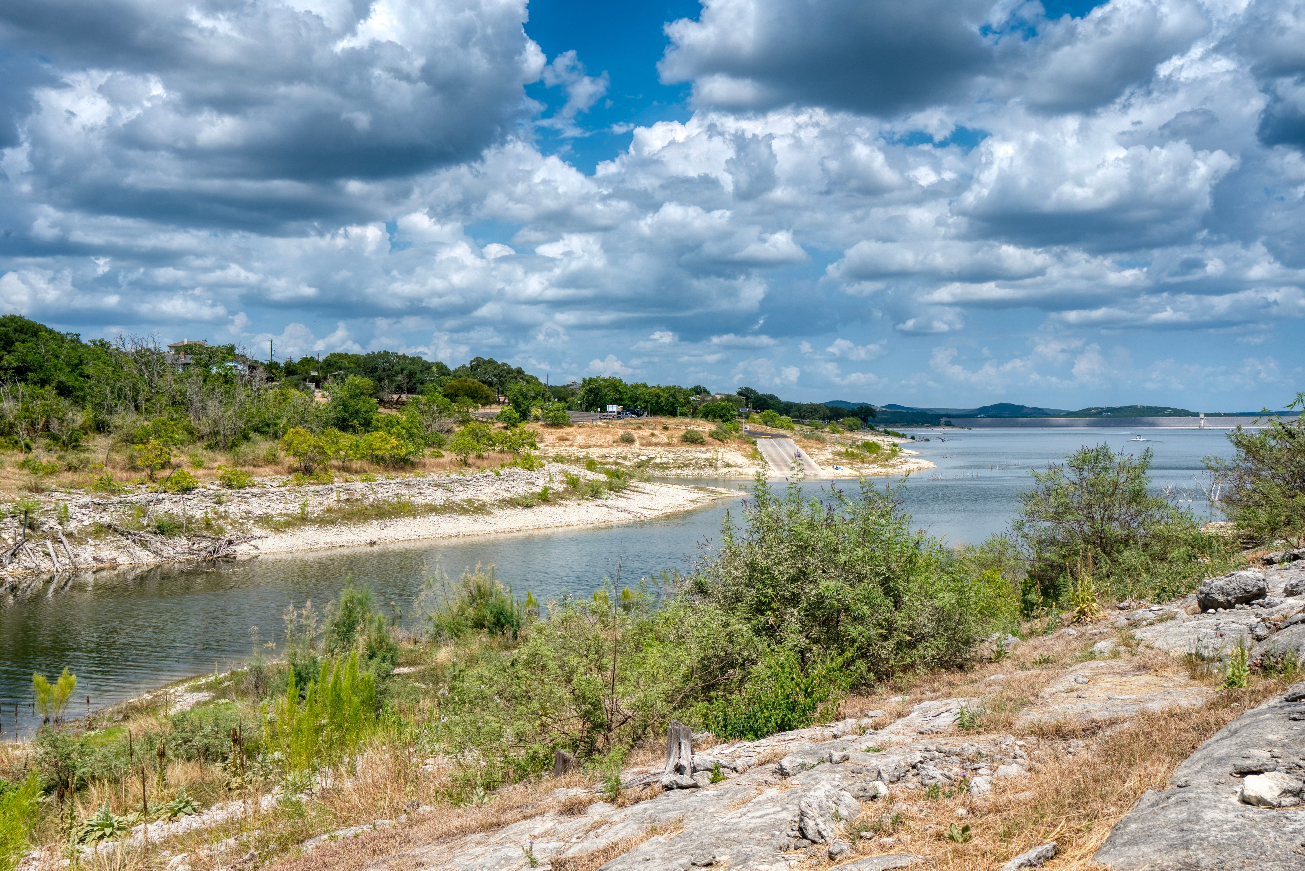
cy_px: 436
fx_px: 1269
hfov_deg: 54.4
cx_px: 652
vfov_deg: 37.9
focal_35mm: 35
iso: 100
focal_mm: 35
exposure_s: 1/160
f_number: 11
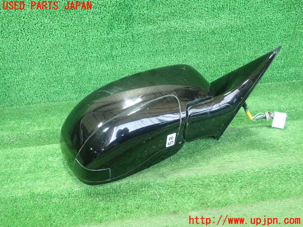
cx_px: 152
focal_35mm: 30
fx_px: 263
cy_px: 114
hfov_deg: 60.0
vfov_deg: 46.8
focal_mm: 5.5
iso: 800
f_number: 2.3
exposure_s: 1/125
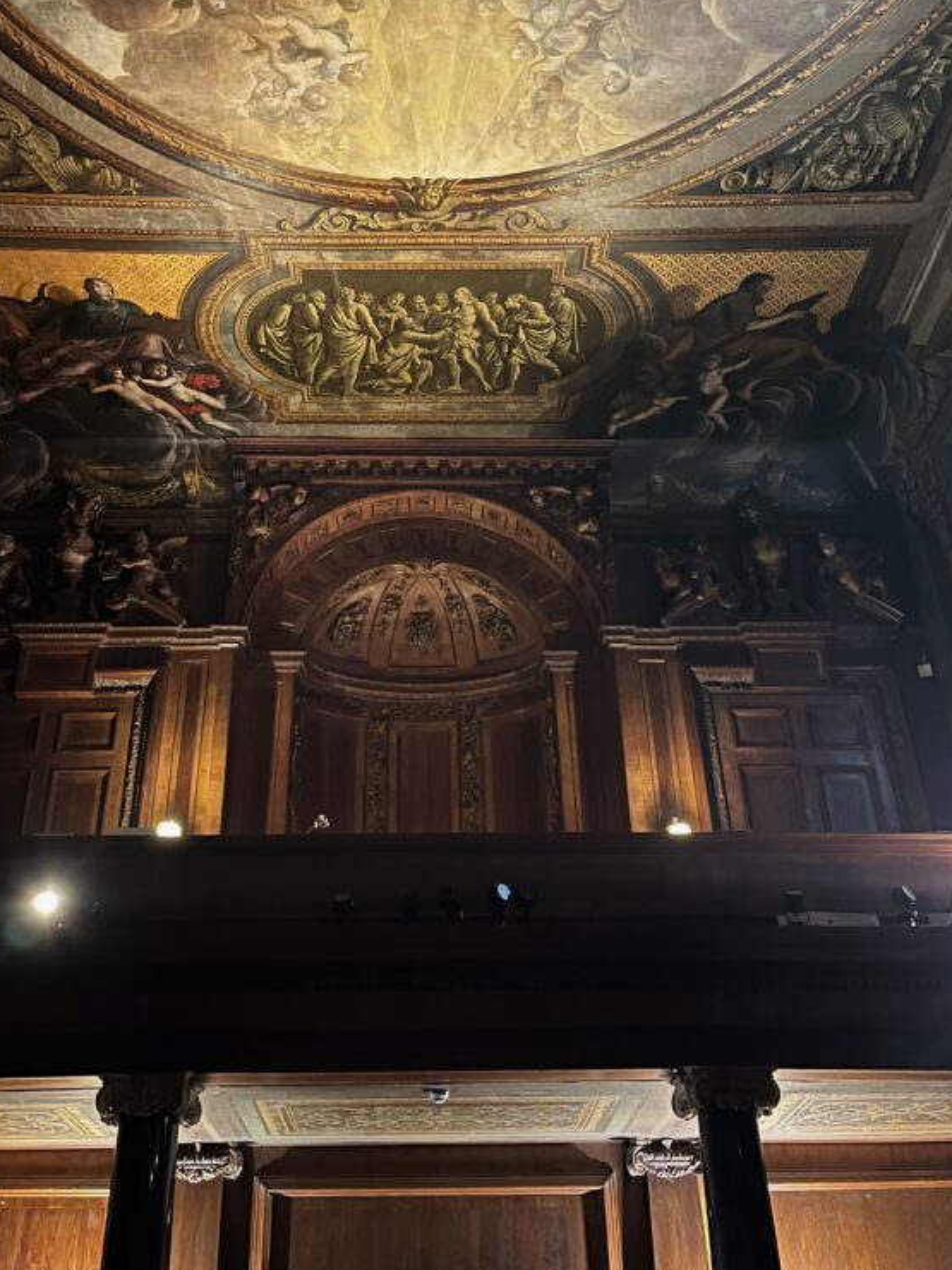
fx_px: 1320
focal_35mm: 36
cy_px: 444
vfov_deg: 50.6
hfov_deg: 39.6
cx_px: 422
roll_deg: +0.0
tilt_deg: +35.1
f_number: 1.6
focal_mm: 5.1
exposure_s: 1/13
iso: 640
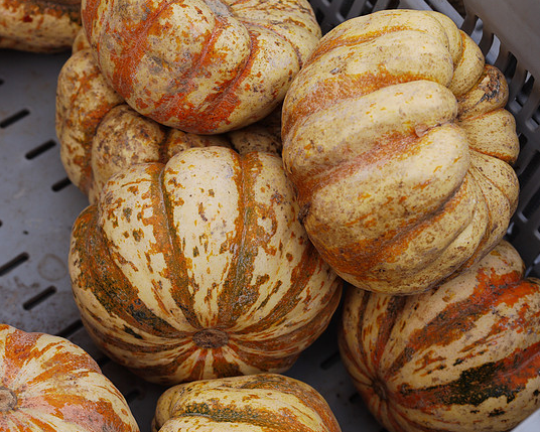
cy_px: 215
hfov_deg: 20.2
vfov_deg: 16.2
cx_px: 283
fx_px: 1519
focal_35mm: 95
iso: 100
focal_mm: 45
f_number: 5.6
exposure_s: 1/125
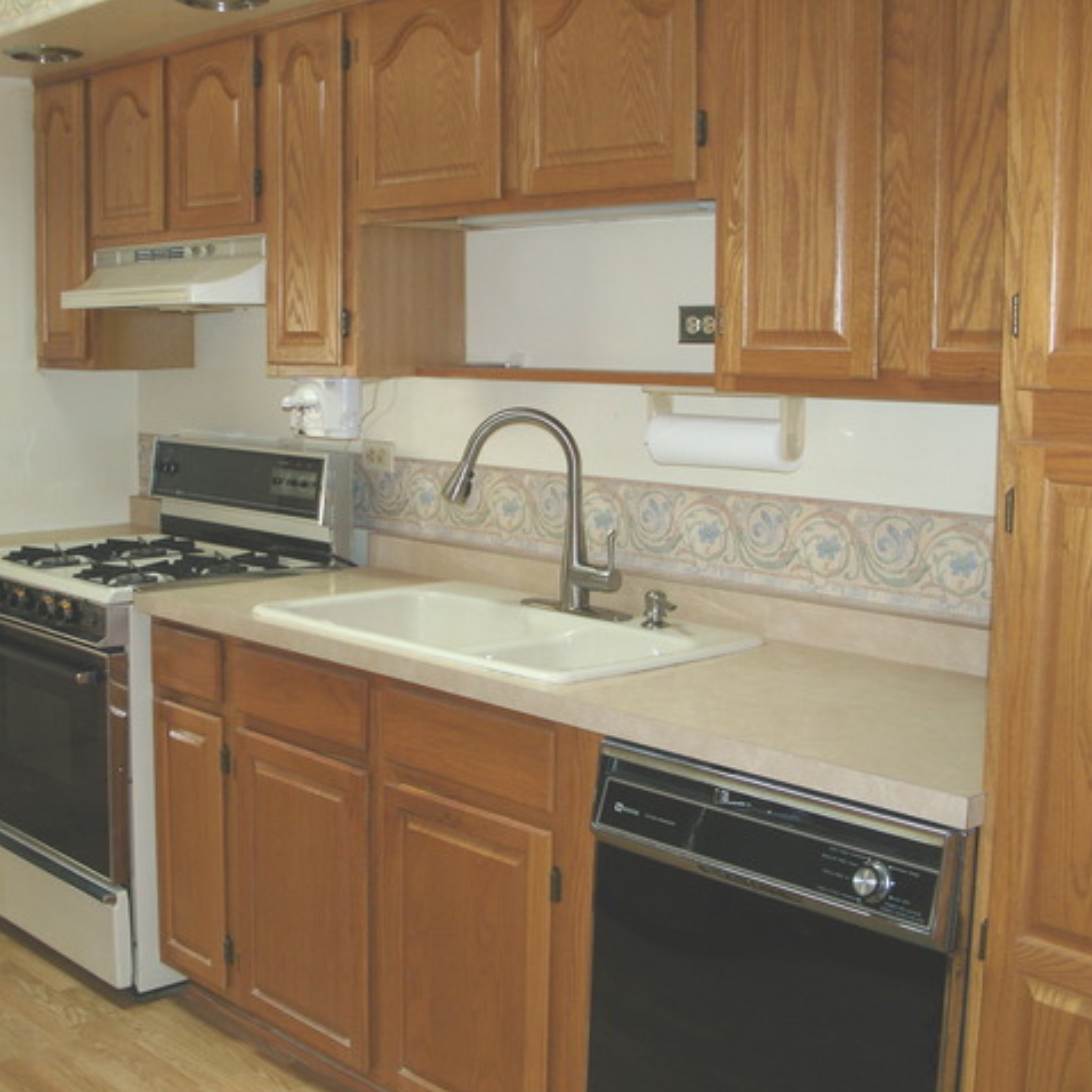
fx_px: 1606
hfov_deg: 37.4
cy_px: 546
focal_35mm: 45
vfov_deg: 37.6
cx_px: 434
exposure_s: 1/40
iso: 100
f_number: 2.8
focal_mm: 7.8
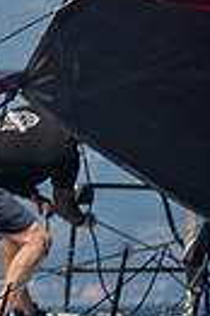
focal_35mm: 1600
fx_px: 14036
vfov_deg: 1.3
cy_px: -40
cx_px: -981
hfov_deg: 0.9
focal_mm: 190
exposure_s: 1/800
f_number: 6.3
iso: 160
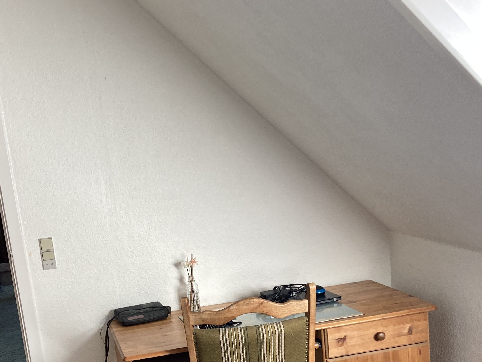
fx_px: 724
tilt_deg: -14.6
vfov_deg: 27.1
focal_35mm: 52
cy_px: 323
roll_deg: +6.2
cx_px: 202
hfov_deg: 36.7
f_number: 1.8
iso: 80
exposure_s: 1/115
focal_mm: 3.99
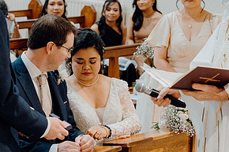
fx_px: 737
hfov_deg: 17.6
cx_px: 81
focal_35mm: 116
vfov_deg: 11.8
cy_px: 52
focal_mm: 58
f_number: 3.5
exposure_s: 1/160
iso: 3200
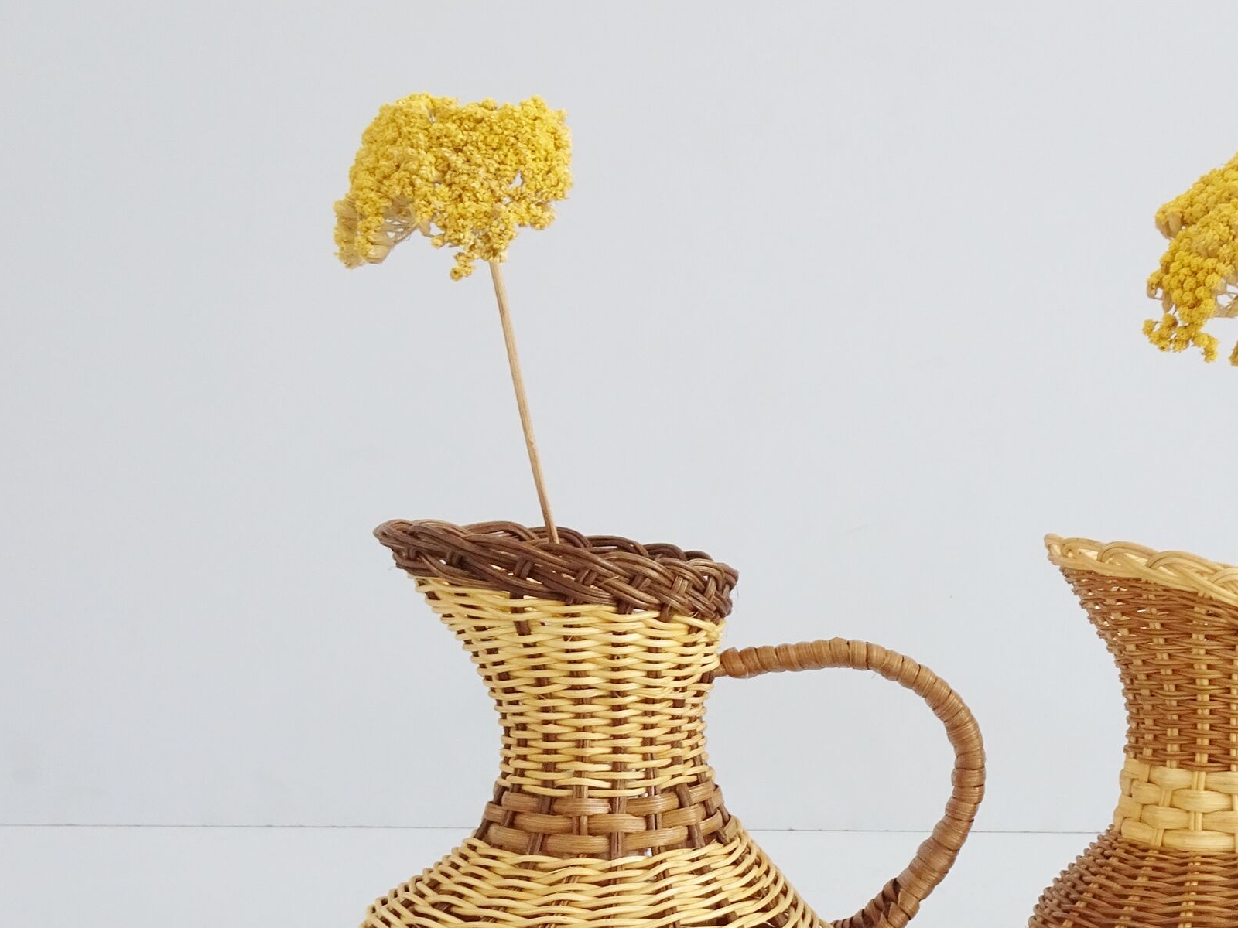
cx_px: 986
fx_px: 1431
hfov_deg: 44.6
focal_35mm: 40
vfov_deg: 35.3
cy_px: 681
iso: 250
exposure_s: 1/30
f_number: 3.5
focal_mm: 4.1
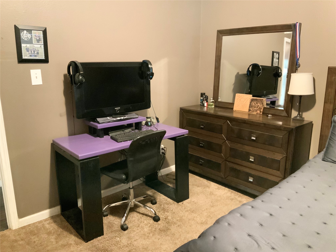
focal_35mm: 29
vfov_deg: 48.2
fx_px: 281
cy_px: 126
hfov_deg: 61.7
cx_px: 168
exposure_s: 1/30
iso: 500
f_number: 1.8
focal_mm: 3
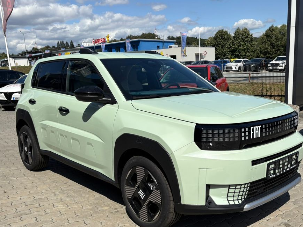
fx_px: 315
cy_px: 139
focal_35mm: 36
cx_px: 153
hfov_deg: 51.4
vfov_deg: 39.4
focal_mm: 5.96
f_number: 1.6
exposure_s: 1/5814
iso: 50
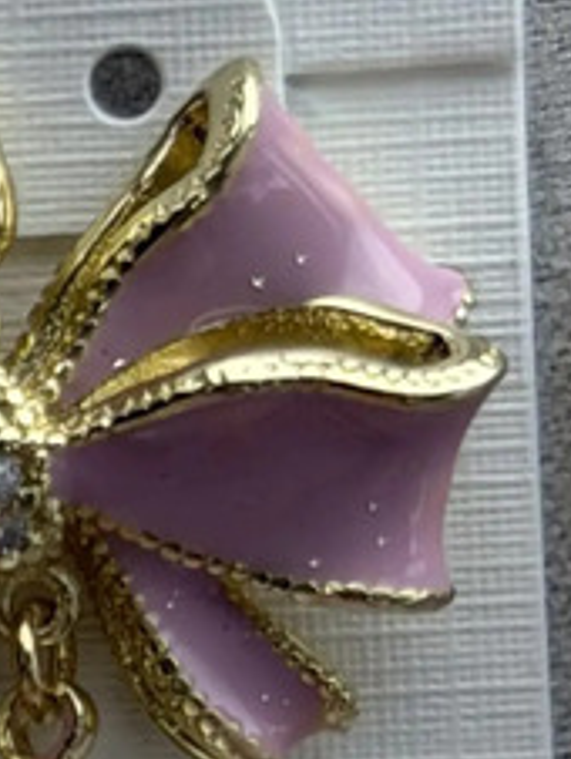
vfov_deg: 7.0
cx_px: -736
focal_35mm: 283
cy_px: 831
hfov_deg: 5.1
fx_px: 6213
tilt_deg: -72.6
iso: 64
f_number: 1.78
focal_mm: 6.76
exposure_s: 1/379
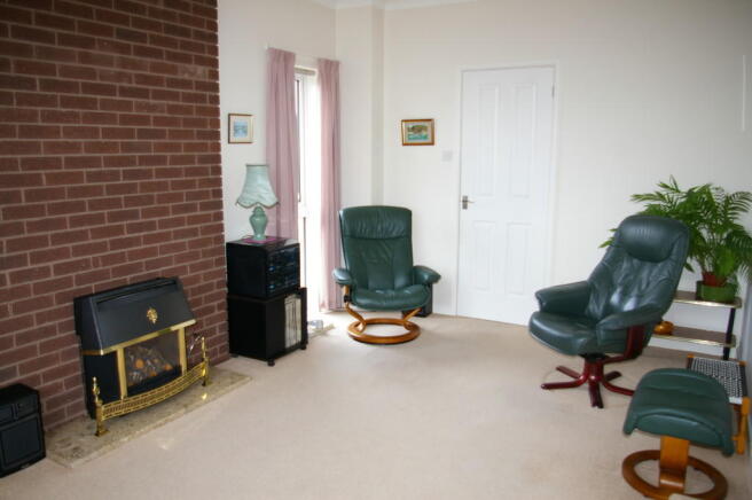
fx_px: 563
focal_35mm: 27
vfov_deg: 47.8
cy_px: 250
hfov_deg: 67.4
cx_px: 376
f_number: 3.5
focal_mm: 18
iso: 200
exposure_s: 1/30
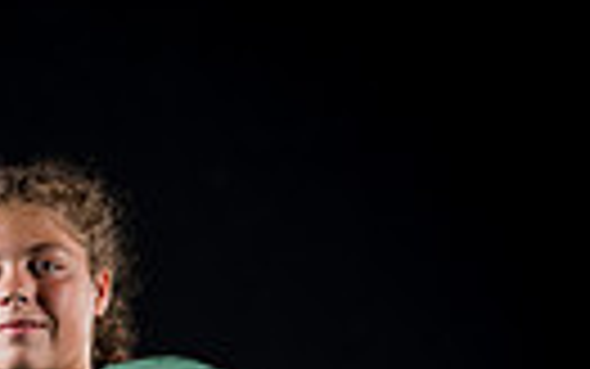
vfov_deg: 3.8
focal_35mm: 344
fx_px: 5534
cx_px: 117
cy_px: 878
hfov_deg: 6.1
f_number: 4
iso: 200
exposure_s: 1/160
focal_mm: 98
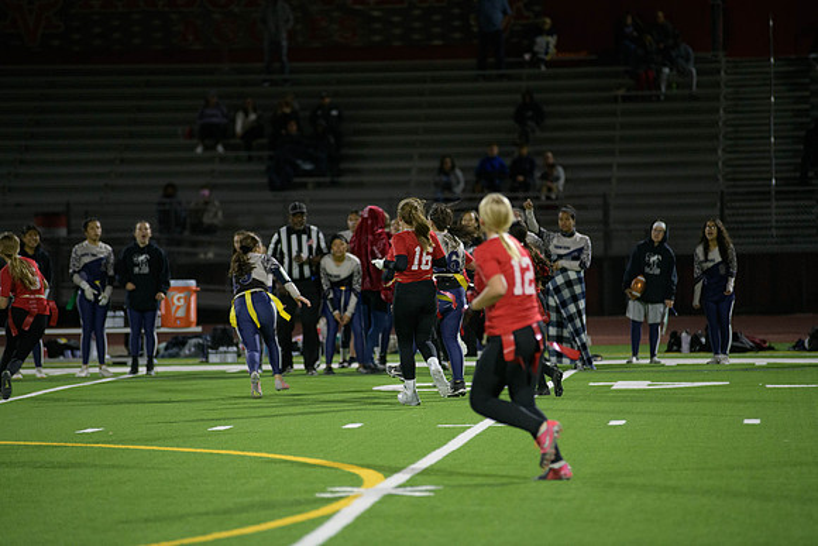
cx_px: 409
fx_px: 4545
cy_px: 273
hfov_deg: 10.3
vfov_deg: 6.9
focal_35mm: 200
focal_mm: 200
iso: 3200
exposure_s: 1/640
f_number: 2.8
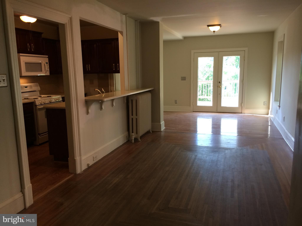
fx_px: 262
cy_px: 113
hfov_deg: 60.0
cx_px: 151
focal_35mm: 30
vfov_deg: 46.8
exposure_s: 1/40
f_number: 2.2
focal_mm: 4.12
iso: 40
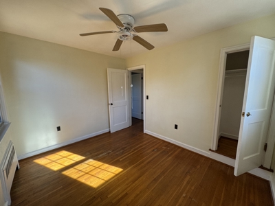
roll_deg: +0.6
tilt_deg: -8.5
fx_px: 111
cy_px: 103
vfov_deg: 85.7
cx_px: 138
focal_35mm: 14
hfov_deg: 102.1
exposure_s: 1/99
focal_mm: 2.22
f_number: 2.2
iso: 125
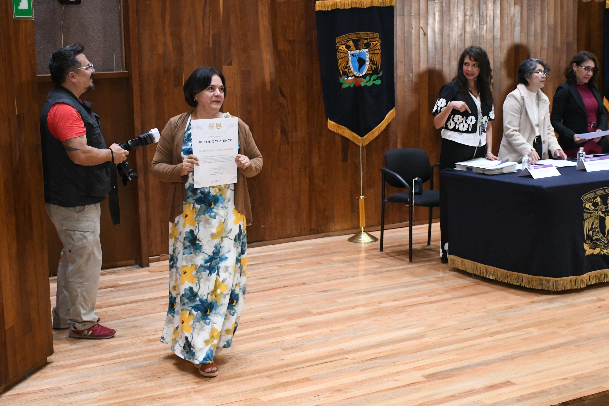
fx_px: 964
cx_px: 304
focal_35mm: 57
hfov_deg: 35.1
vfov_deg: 23.8
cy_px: 203
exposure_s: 1/100
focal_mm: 38
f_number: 4.5
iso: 8000
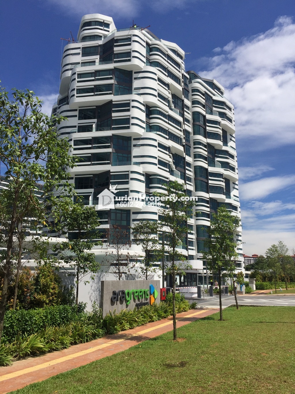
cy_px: 197
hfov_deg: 48.2
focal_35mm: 29
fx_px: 329
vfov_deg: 61.7
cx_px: 148
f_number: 2.2
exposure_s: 1/3968
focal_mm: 4.15
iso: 32
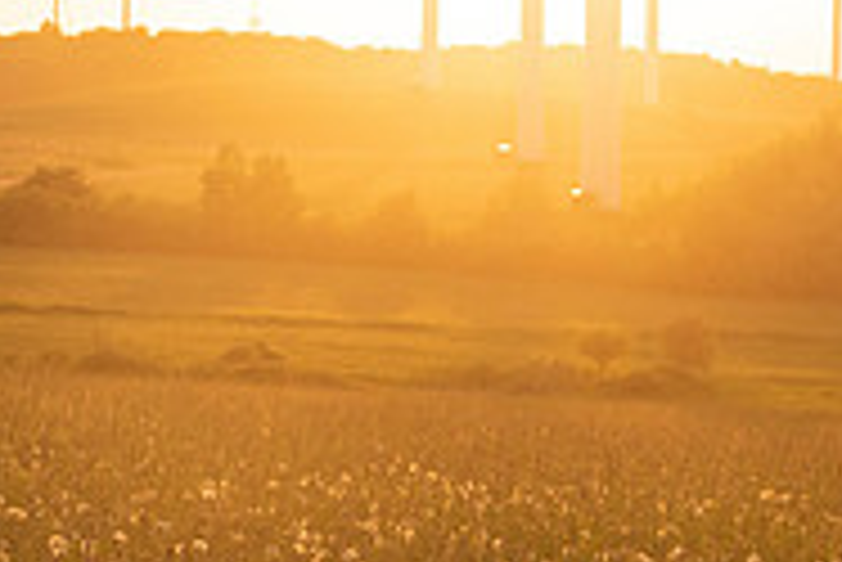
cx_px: 1216
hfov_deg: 9.8
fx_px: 4798
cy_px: 182
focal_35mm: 205
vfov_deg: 6.7
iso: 800
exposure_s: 1/320
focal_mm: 66
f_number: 11
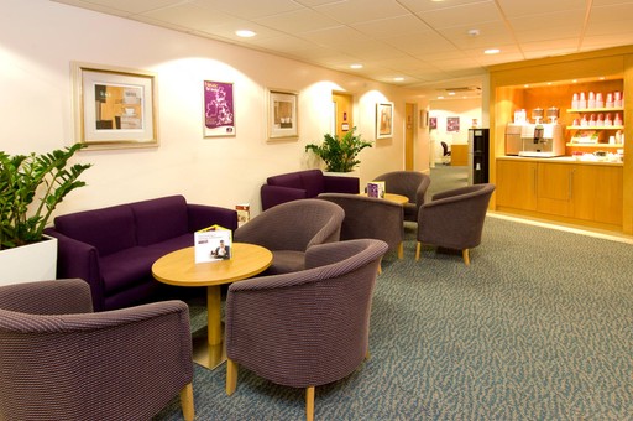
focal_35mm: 21
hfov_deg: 81.3
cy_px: 210
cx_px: 316
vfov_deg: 59.4
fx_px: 369
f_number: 8
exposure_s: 1/1.67
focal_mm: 14
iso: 400
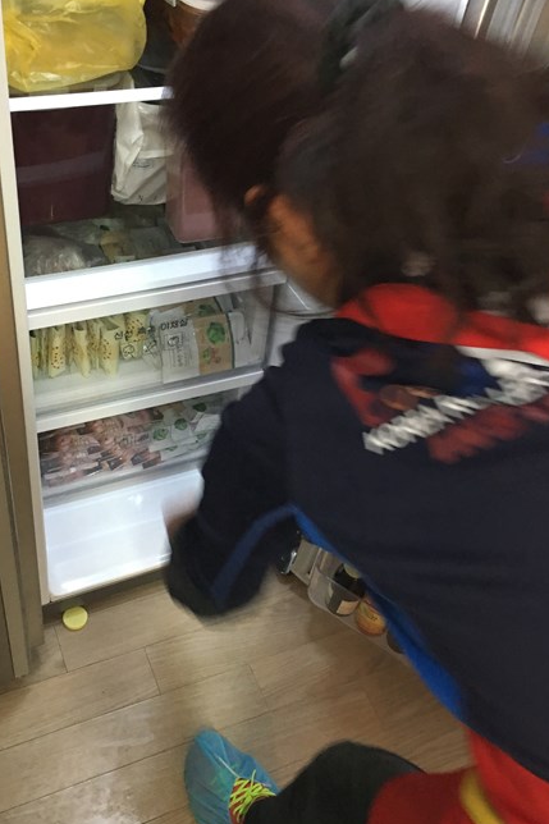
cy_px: 416
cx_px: 225
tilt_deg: -47.6
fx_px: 801
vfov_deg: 54.4
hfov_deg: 37.7
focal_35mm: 35
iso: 200
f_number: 2.2
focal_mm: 4.15
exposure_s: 1/20
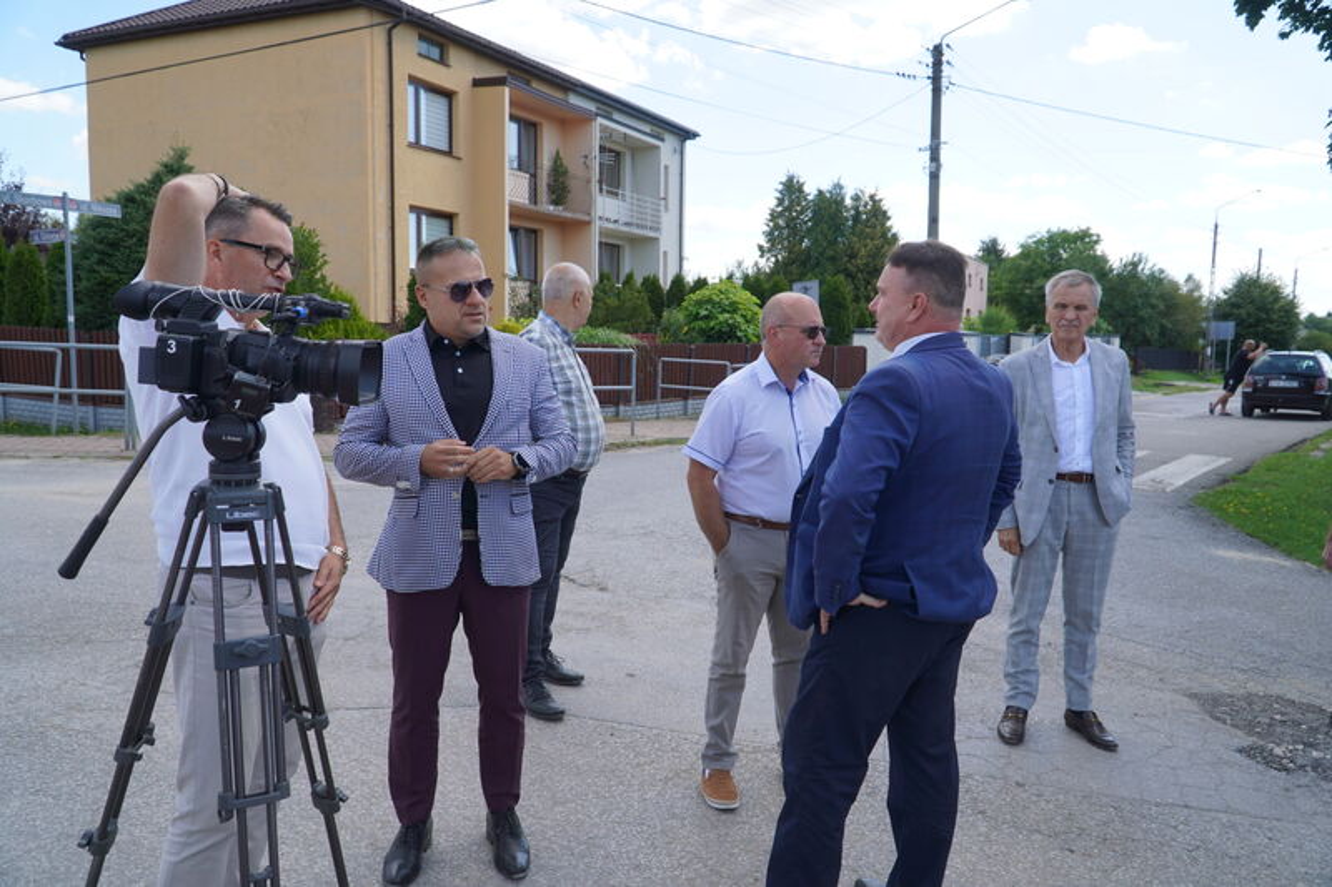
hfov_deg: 67.4
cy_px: 444
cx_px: 666
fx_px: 999
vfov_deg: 47.9
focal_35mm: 27
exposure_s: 1/400
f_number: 4.5
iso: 100
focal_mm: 18
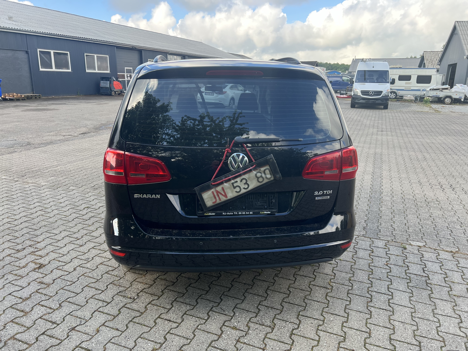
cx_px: 234
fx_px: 352
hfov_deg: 67.3
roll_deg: -0.5
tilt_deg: -14.2
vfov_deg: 53.1
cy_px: 176
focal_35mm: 26
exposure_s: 1/531
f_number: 1.5
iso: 50
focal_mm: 5.7
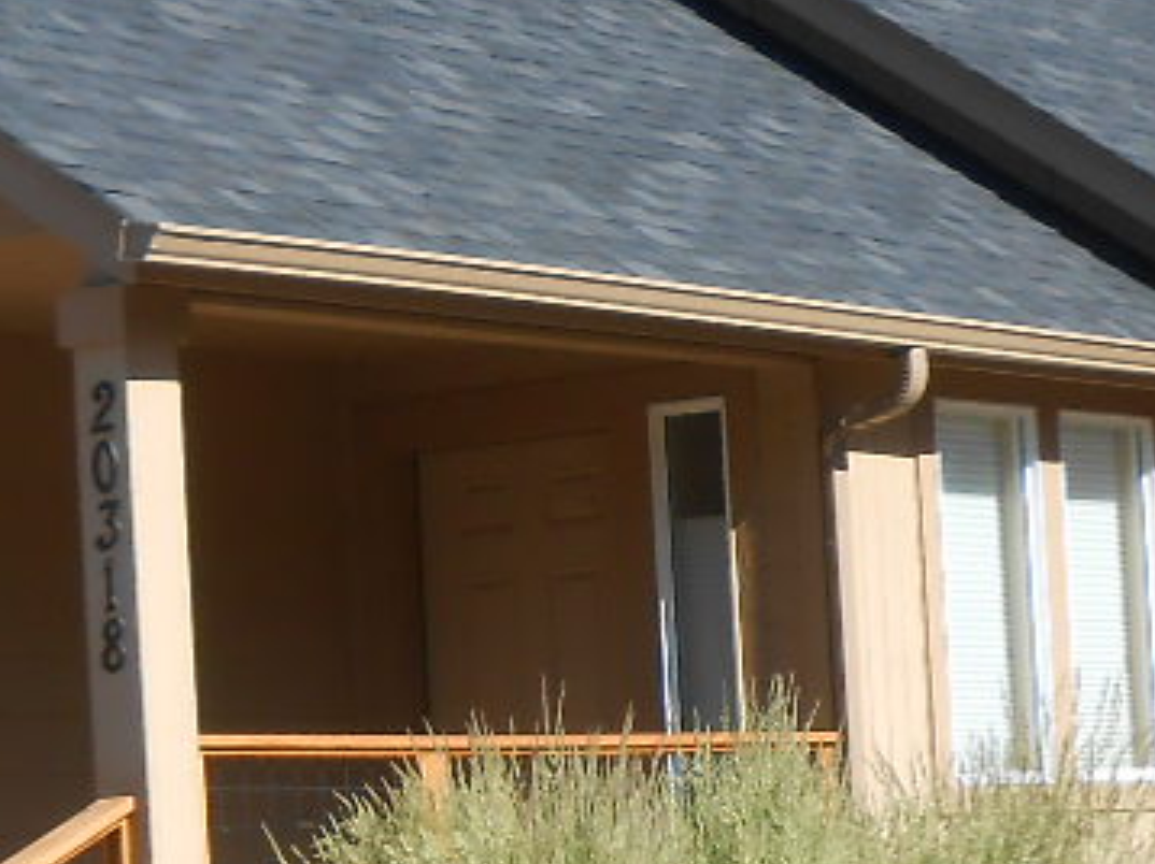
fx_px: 5068
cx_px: 513
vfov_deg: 9.7
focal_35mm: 152
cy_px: 648
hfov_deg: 13.0
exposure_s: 1/500
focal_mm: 6
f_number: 3.9
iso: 80
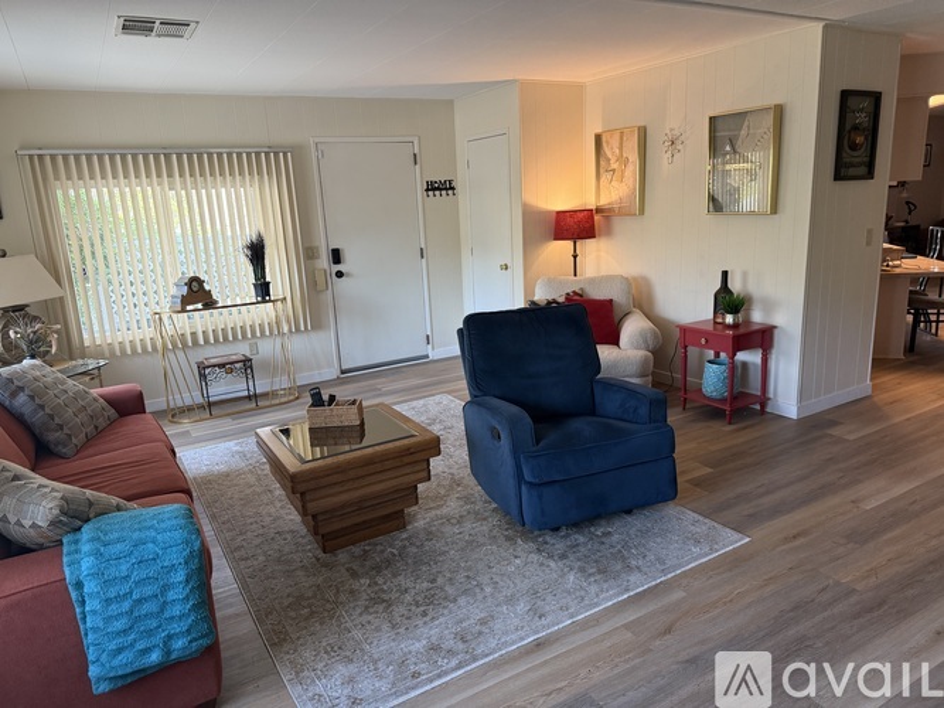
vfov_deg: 56.8
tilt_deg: -12.7
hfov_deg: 71.6
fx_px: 654
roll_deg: +2.7
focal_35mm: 24
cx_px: 472
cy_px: 354
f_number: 1.78
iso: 200
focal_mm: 6.76
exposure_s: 1/60
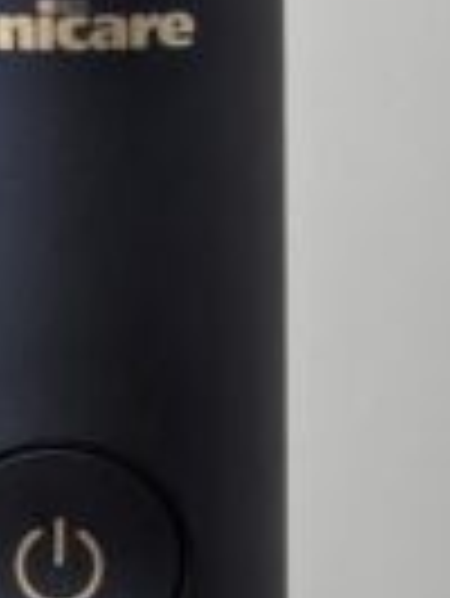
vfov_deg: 6.8
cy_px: 641
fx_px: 4984
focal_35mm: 288
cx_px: 40
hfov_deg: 5.2
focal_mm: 6.81
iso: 71
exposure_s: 1/98
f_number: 1.85
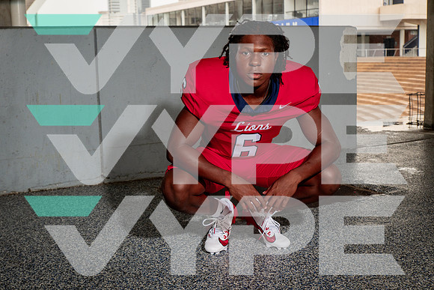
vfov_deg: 27.0
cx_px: 217
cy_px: 145
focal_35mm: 50
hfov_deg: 39.6
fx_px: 602
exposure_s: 1/250
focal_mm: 48
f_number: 7.1
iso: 800
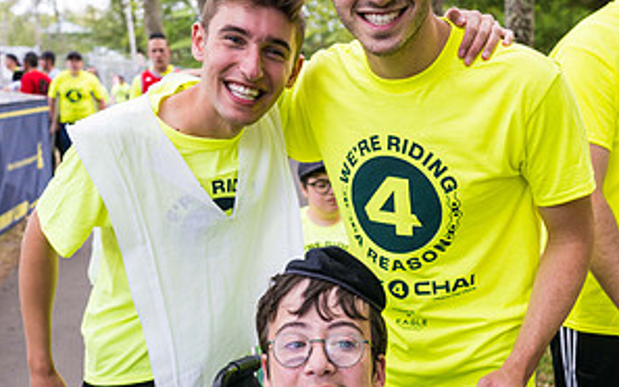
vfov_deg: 28.8
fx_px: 743
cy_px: 295
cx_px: 311
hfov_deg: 45.2
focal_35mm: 44
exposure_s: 1/500
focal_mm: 28.5
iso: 400
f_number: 4
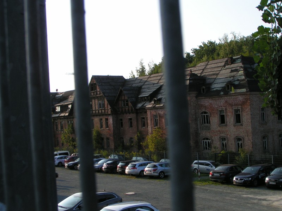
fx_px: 383
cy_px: 106
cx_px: 141
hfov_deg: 40.4
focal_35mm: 47
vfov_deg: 30.9
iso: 50
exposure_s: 1/200
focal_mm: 7.3
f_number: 5.6
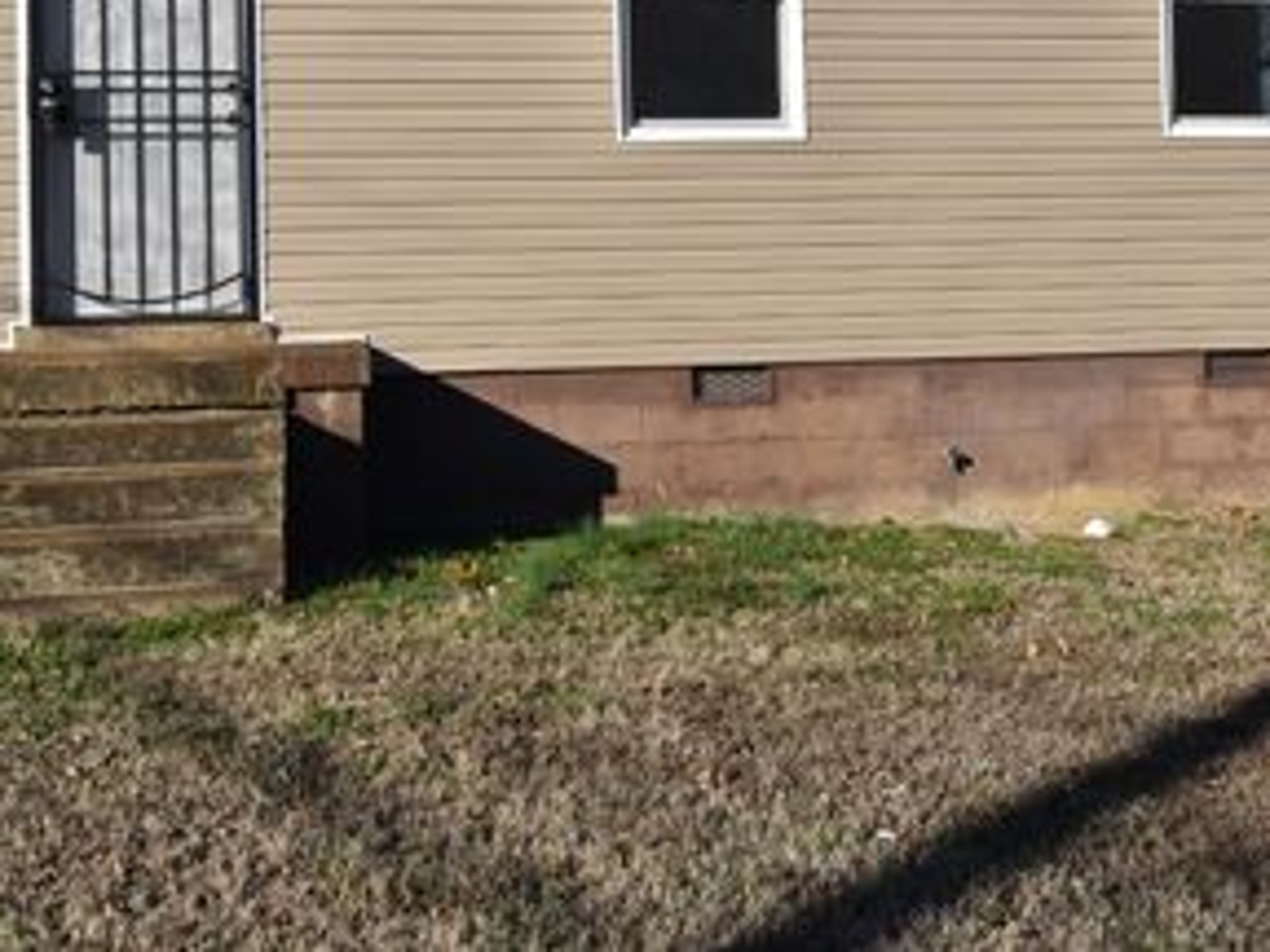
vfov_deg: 28.6
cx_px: 639
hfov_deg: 38.2
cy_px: 223
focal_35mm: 50
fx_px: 1834
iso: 100
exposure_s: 1/320
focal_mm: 20
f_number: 9
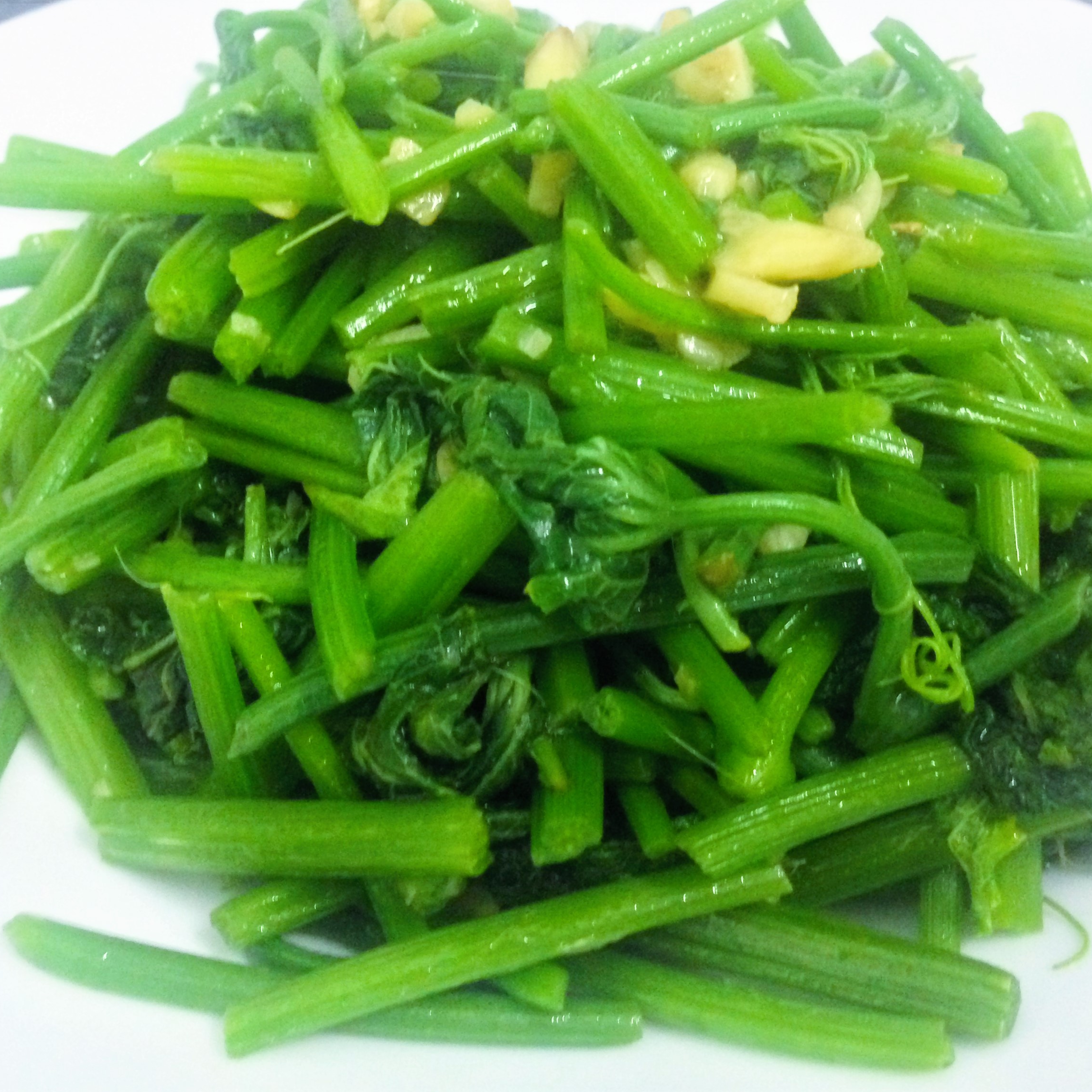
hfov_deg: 42.8
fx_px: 1392
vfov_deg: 42.8
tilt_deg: -44.4
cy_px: 547
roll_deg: -1.9
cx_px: 603
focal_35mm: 39
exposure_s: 1/20
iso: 400
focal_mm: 4.12
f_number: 2.4
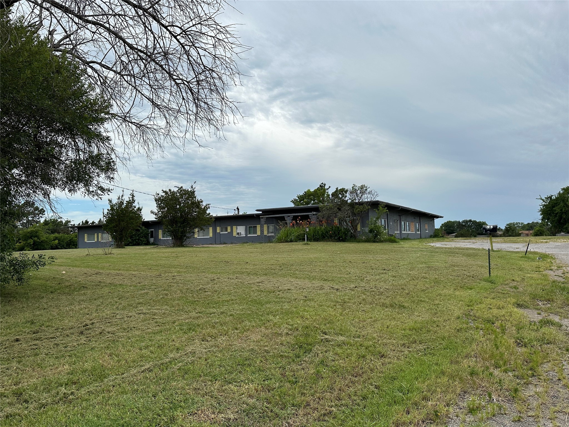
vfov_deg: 56.8
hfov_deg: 71.6
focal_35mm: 24
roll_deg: +1.4
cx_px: 284
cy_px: 214
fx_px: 394
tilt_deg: +2.6
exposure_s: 1/7576
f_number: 1.78
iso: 80
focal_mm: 6.86
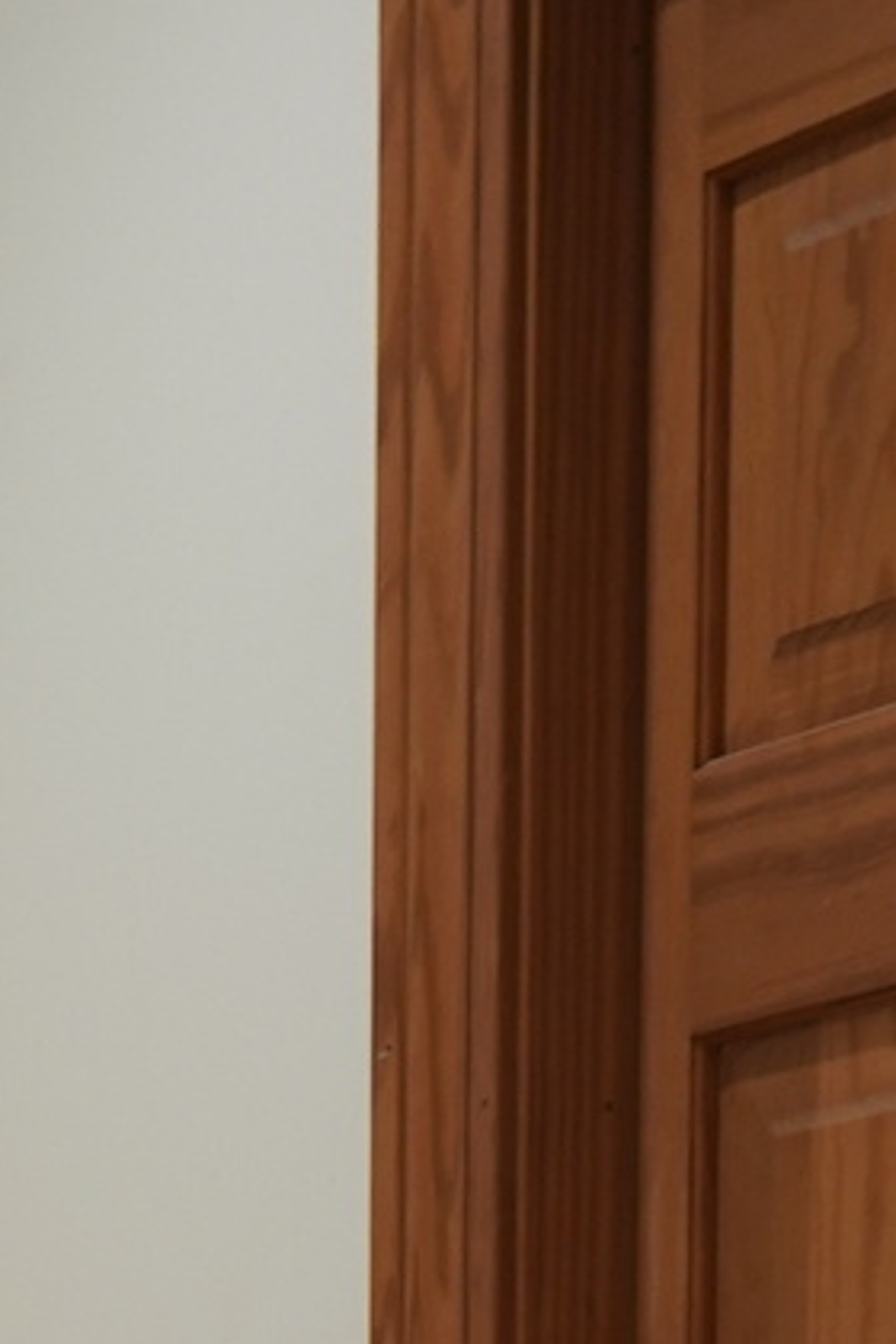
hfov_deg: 8.2
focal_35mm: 159
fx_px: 5936
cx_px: -893
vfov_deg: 10.9
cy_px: 3219
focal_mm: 29
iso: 800
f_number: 4
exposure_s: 1/160
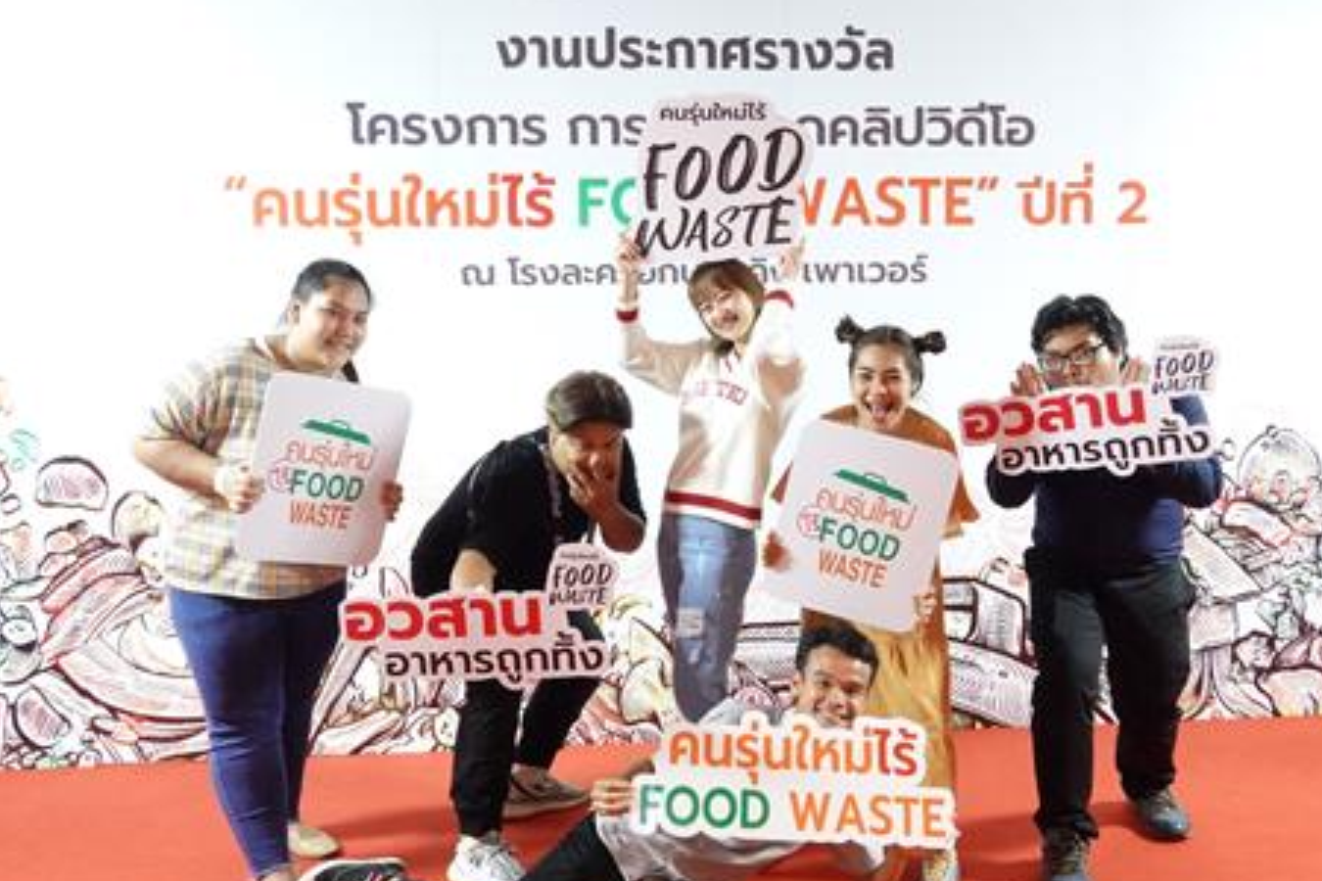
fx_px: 1175
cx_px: 687
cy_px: 429
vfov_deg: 41.1
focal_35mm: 32
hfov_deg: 58.7
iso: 2500
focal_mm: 9
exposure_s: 1/100
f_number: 8
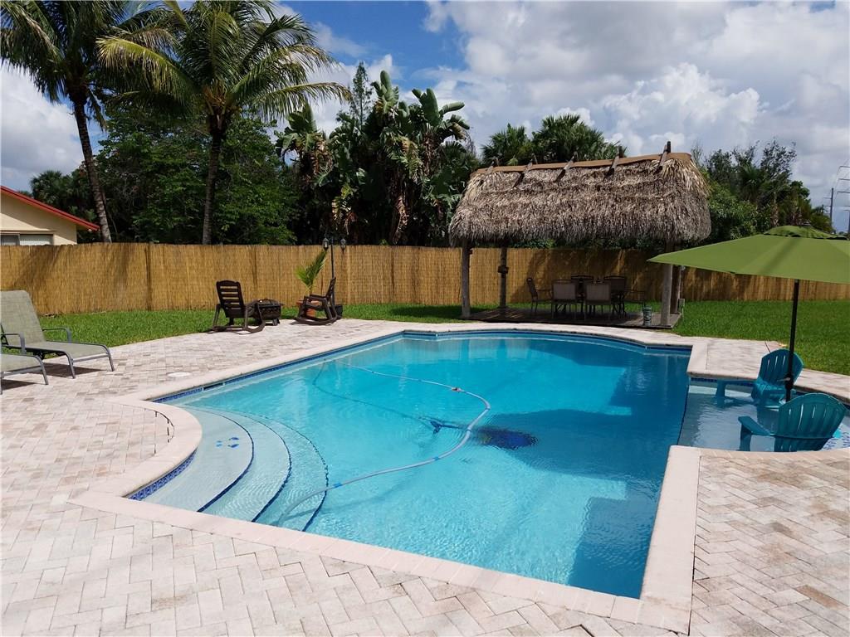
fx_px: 638
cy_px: 318
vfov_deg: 53.1
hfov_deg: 67.3
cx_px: 425
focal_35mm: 26
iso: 50
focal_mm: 4.2
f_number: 1.7
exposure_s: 1/4992
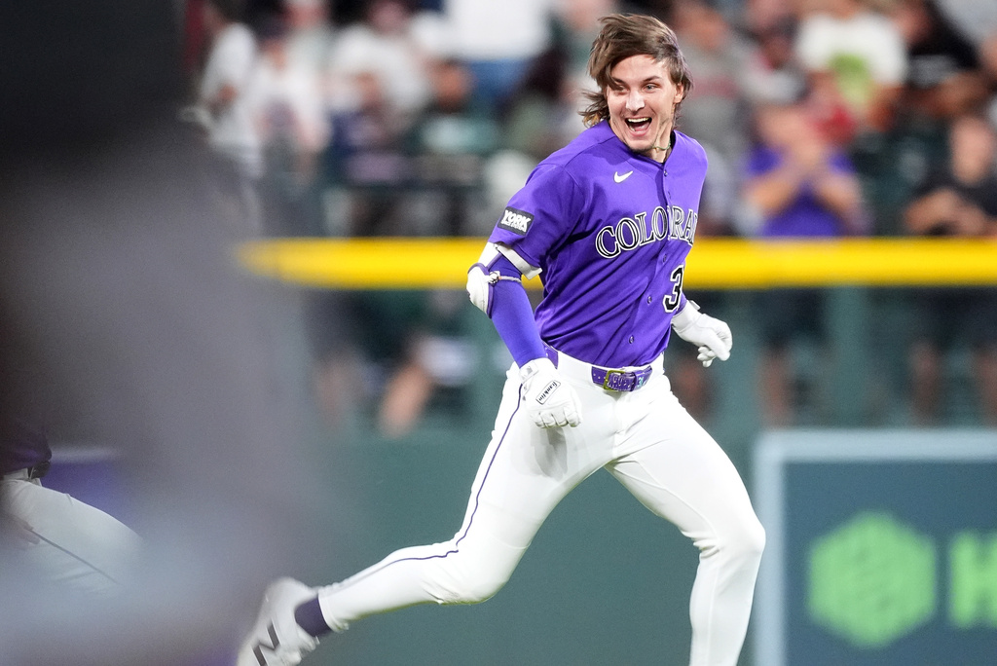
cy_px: 333
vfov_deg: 1.5
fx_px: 24938
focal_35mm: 900
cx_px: 498
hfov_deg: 2.3
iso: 6400
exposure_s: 1/250
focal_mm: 600
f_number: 4
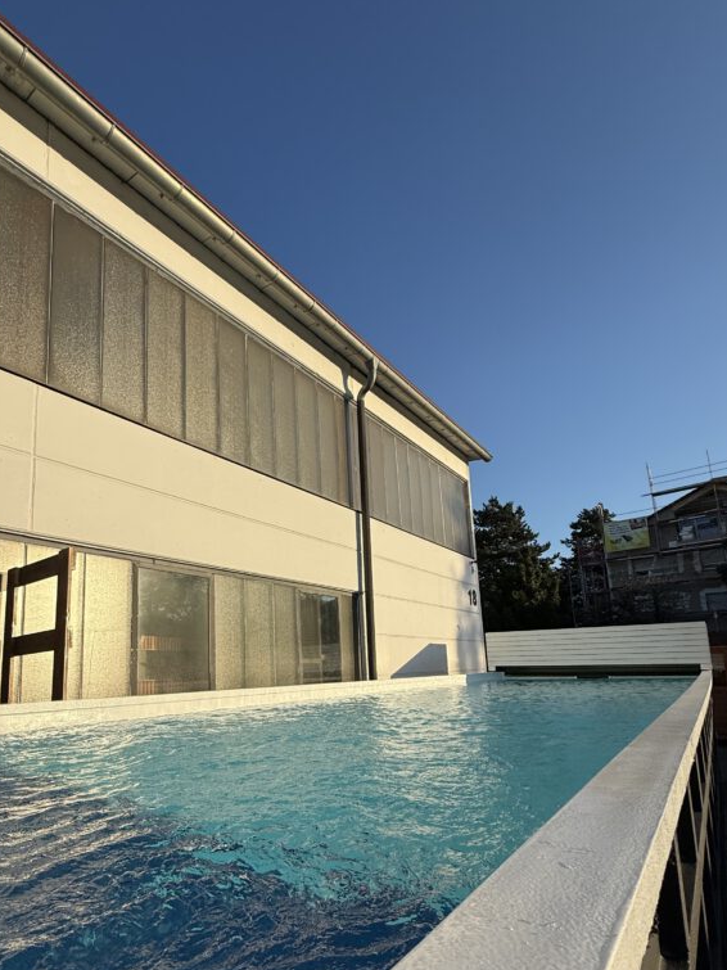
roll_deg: +0.9
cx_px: 274
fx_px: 532
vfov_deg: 83.4
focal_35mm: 19
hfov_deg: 67.6
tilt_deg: +8.6
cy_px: 591
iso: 50
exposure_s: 1/3125
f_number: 2.2
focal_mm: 2.22
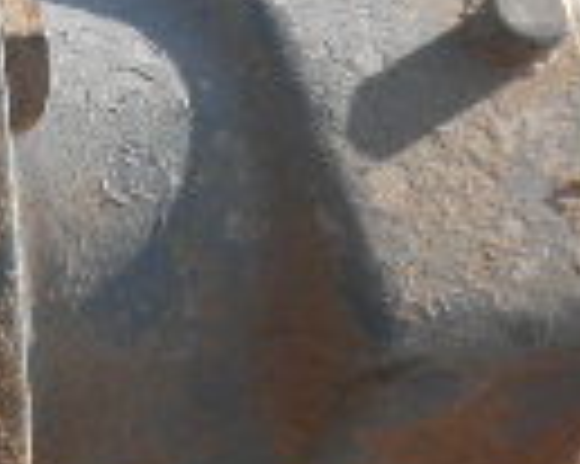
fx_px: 2333
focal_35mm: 136
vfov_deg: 11.3
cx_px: -661
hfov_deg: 12.2
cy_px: 419
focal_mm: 5
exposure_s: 1/80
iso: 64
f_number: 8.5
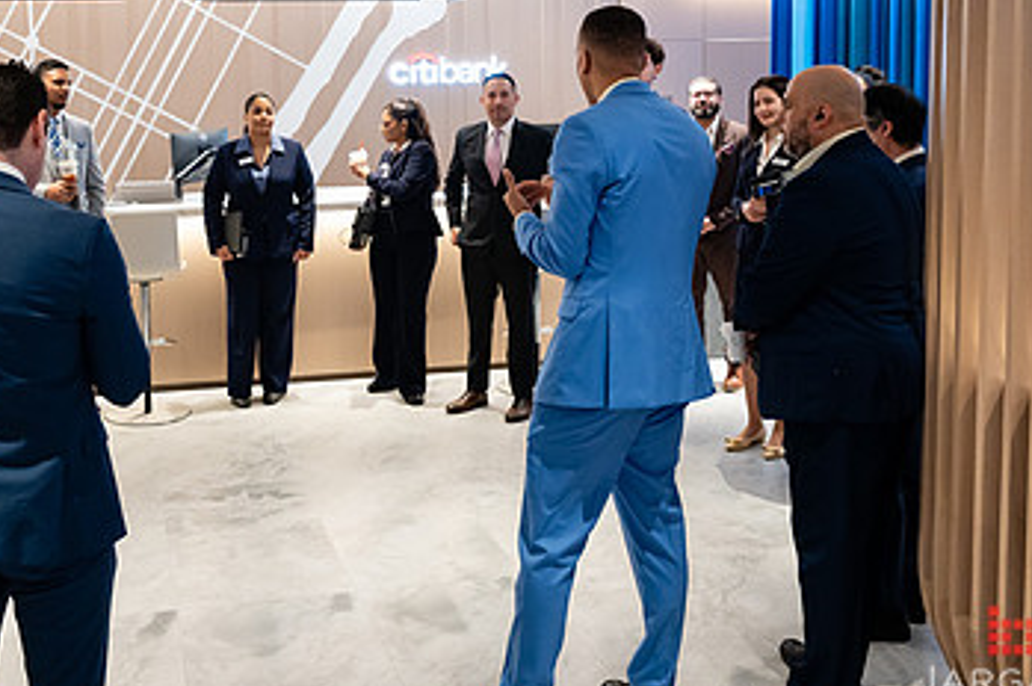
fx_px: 1203
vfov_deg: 31.3
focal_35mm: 42
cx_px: 366
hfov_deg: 45.9
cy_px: 172
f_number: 4
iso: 2500
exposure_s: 1/200
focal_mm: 24
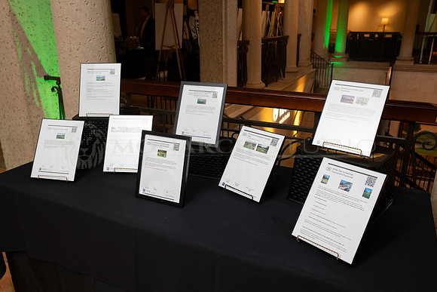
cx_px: 218
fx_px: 340
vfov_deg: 46.4
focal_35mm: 28
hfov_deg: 65.5
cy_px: 146
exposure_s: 1/80
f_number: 6.3
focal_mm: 28
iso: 3200
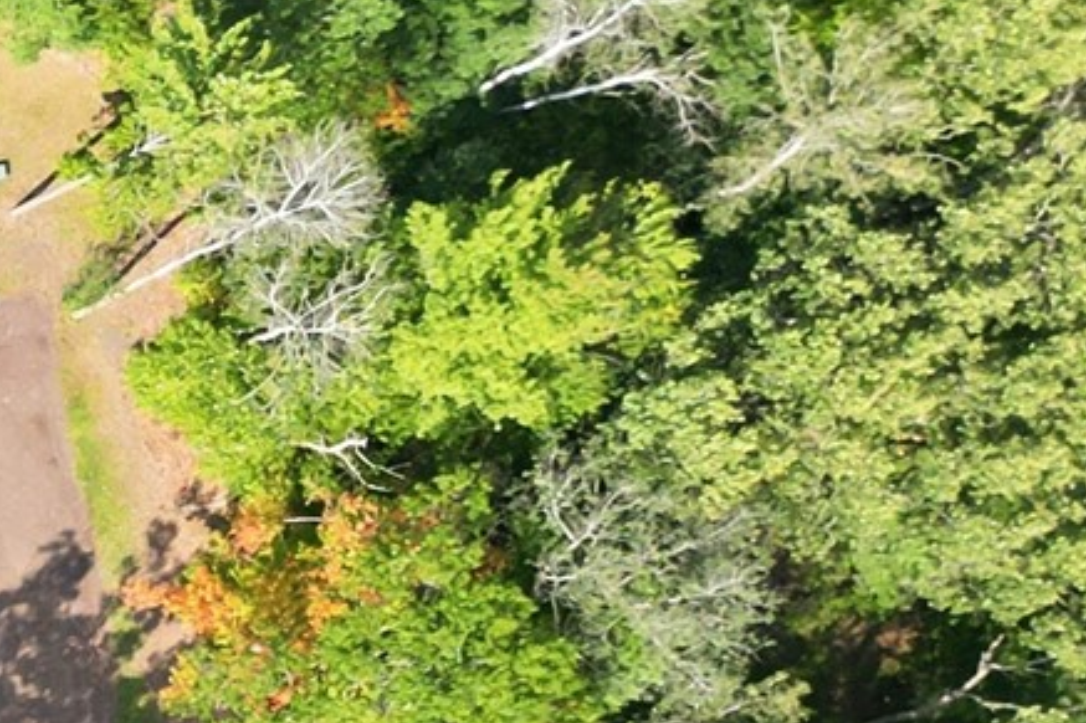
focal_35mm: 117
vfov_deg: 11.5
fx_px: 3528
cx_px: -1369
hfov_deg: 13.6
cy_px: 805
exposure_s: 1/160
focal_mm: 6.7
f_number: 1.7
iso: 110
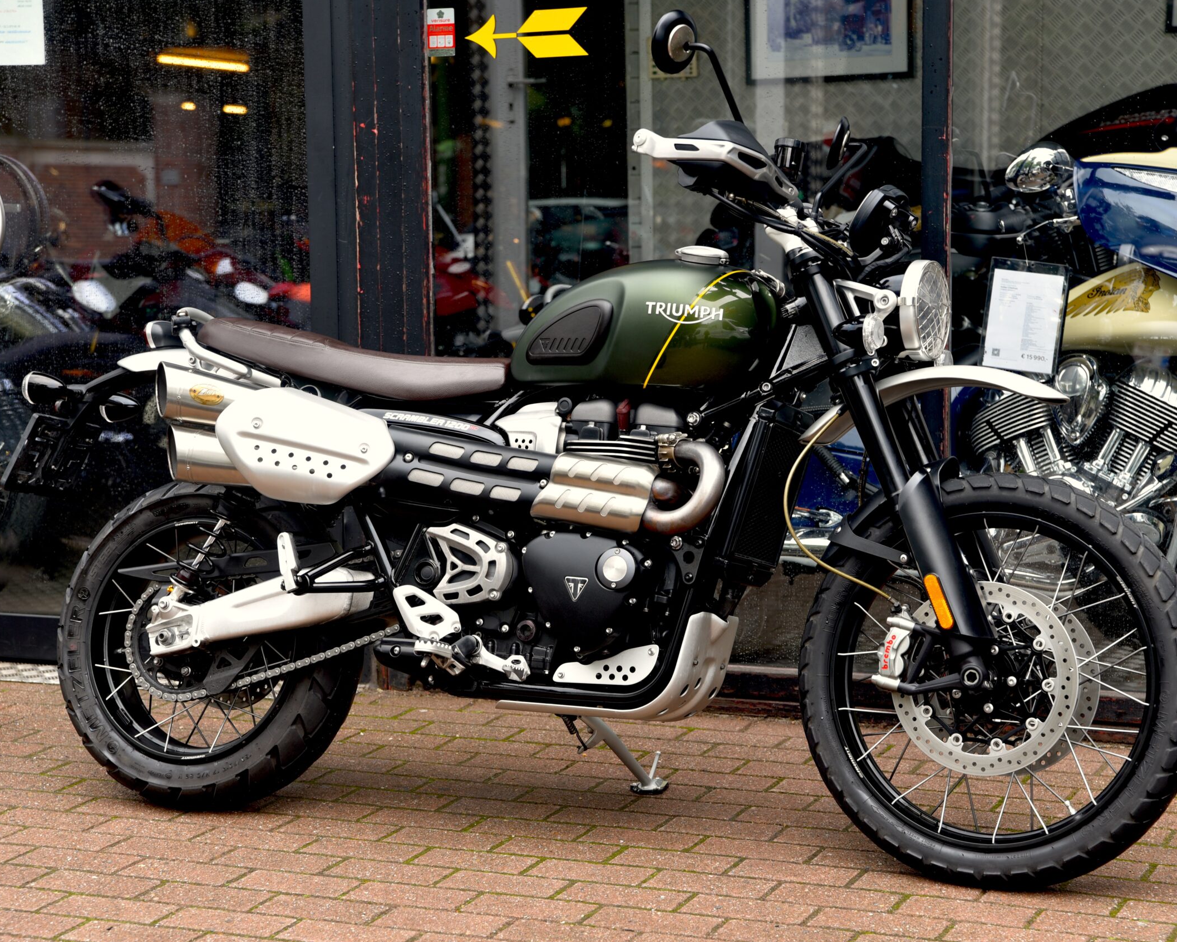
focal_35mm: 75
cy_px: 471
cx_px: 616
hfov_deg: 25.4
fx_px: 2613
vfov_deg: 20.4
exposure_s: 1/80
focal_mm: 66
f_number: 4.5
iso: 100
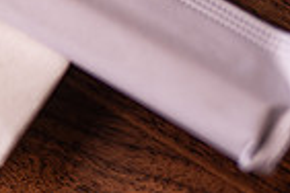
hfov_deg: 9.6
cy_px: -201
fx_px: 1651
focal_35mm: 205
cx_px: -228
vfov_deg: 6.5
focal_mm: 50
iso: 320
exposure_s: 1/1600
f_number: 2
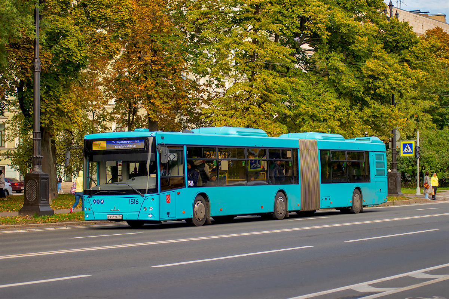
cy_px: 150
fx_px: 998
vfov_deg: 17.1
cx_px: 224
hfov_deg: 25.4
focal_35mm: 80
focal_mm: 80
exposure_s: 1/500
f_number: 2.8
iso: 50
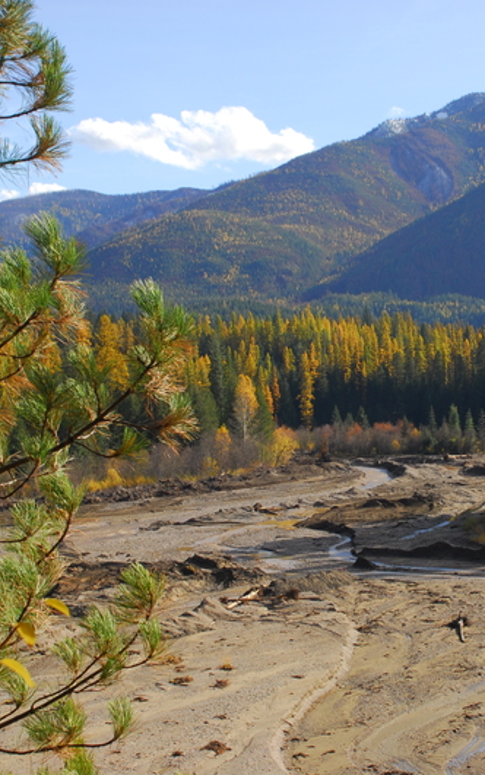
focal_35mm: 81
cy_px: 387
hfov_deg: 16.0
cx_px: 441
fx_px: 1705
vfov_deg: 25.6
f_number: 7.1
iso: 160
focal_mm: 35
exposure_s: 1/200
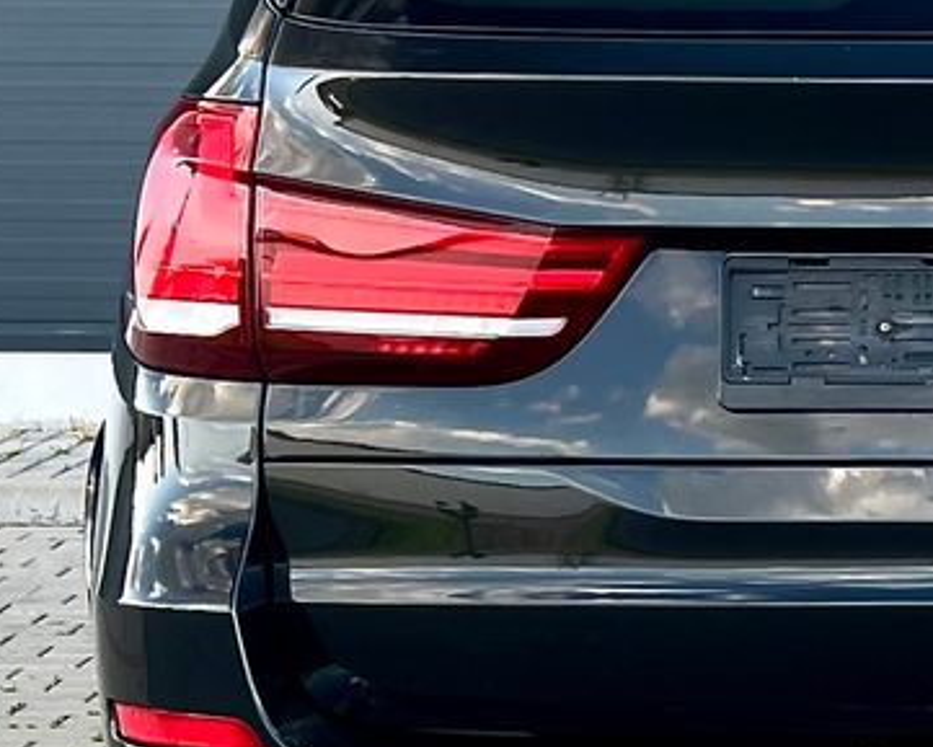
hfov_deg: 25.1
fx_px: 1989
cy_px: 323
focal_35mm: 72
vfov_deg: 21.3
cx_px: 933
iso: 50
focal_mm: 5.7
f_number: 1.5
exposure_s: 1/121
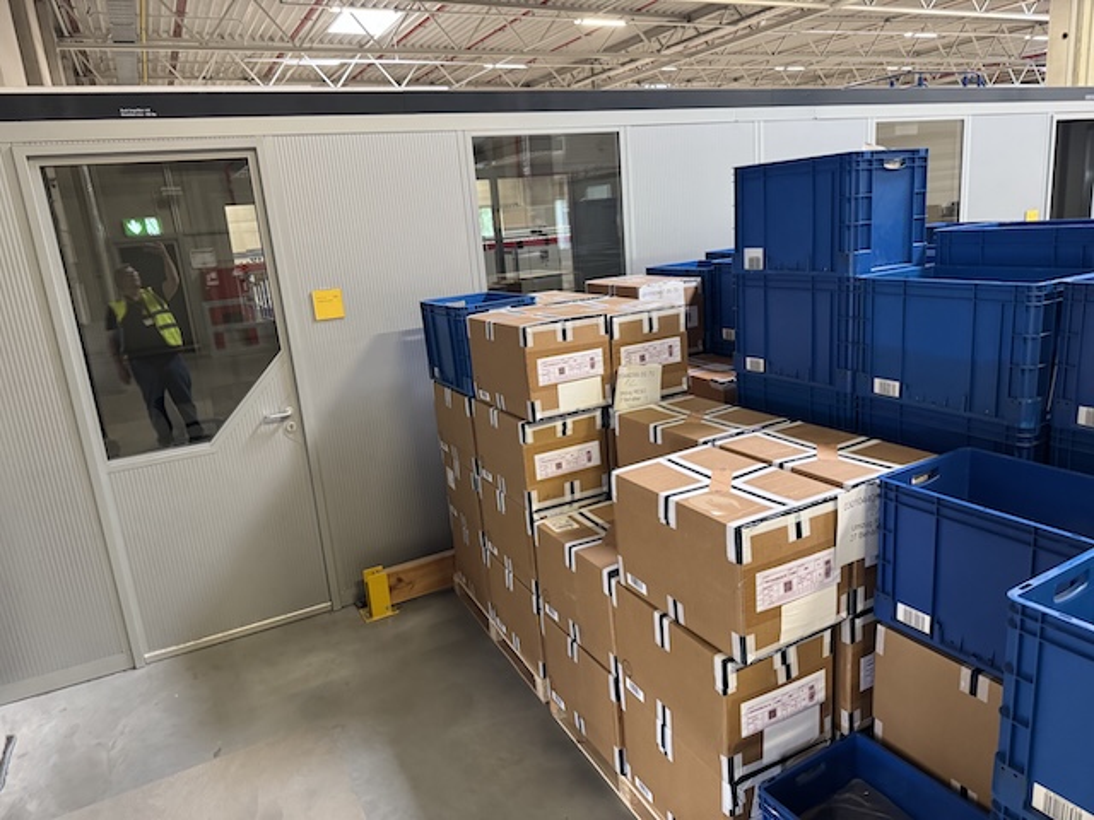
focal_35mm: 24
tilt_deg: -11.1
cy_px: 410
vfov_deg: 56.8
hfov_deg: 71.6
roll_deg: +5.6
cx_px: 547
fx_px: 758
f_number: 1.78
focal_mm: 6.76
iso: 500
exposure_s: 1/50
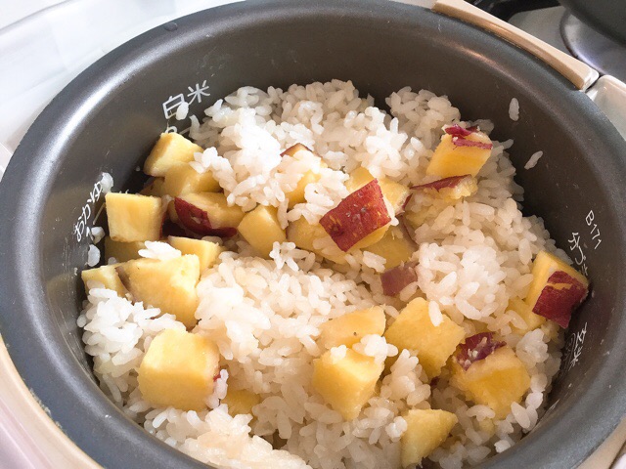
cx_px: 313
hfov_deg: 58.4
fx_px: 561
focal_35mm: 31
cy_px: 234
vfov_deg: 45.4
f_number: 2.4
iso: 50
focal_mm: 3.3
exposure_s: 1/30
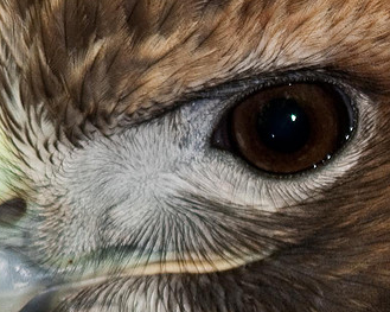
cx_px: 193
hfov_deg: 3.1
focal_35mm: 622
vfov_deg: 2.5
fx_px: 7177
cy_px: 219
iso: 200
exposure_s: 1/30
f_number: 8
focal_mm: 250
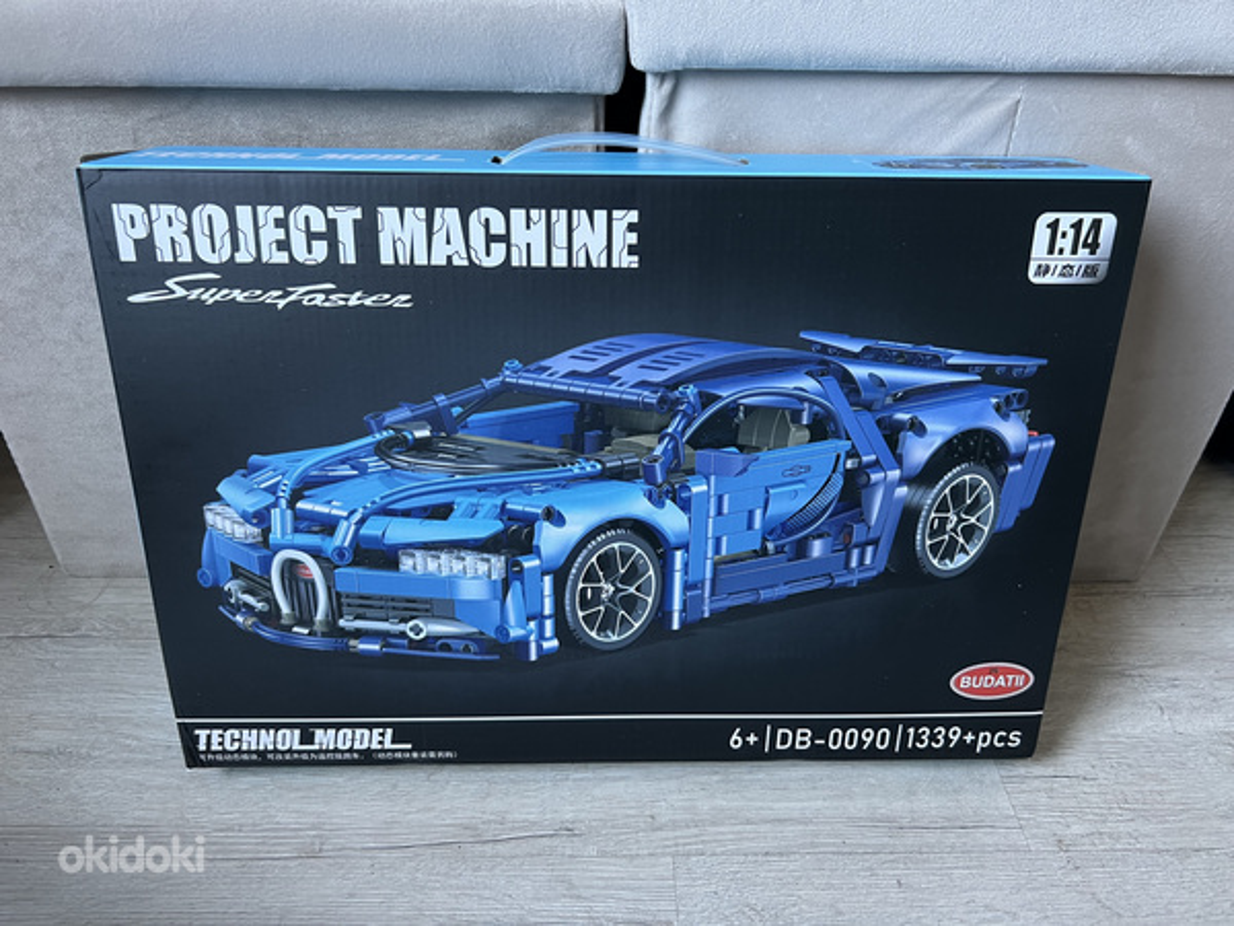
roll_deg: -0.4
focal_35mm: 26
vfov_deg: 53.1
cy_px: 463
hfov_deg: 67.3
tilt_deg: -36.5
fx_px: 927
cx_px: 617
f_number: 1.5
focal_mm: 5.7
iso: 200
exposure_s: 1/60
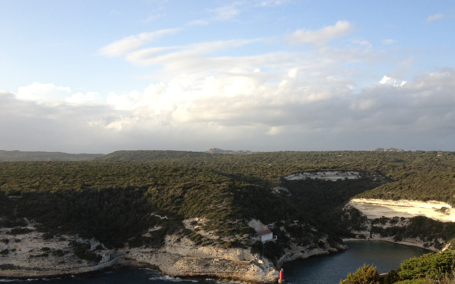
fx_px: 533
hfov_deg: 46.1
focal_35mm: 43
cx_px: 263
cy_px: 186
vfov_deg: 29.7
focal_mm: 4.28
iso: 64
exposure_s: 1/627
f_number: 2.4
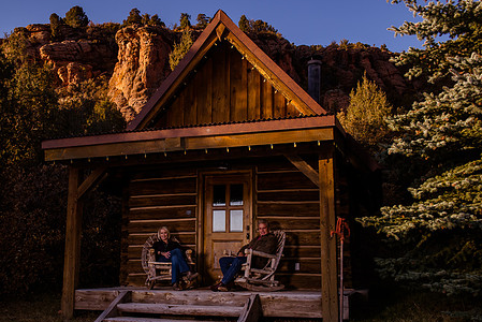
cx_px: 191
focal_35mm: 42
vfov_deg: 31.9
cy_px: 192
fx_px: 563
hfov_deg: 46.1
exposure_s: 1/200
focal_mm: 31
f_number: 8
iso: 640
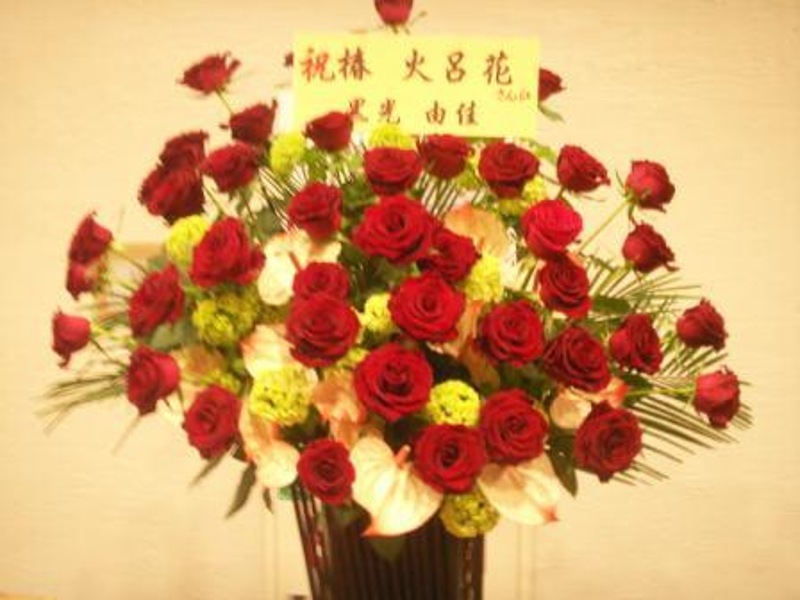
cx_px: 400
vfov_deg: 38.7
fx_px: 855
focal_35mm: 37
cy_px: 300
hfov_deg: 50.1
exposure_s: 1/2
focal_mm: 7.7
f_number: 3.5
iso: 160
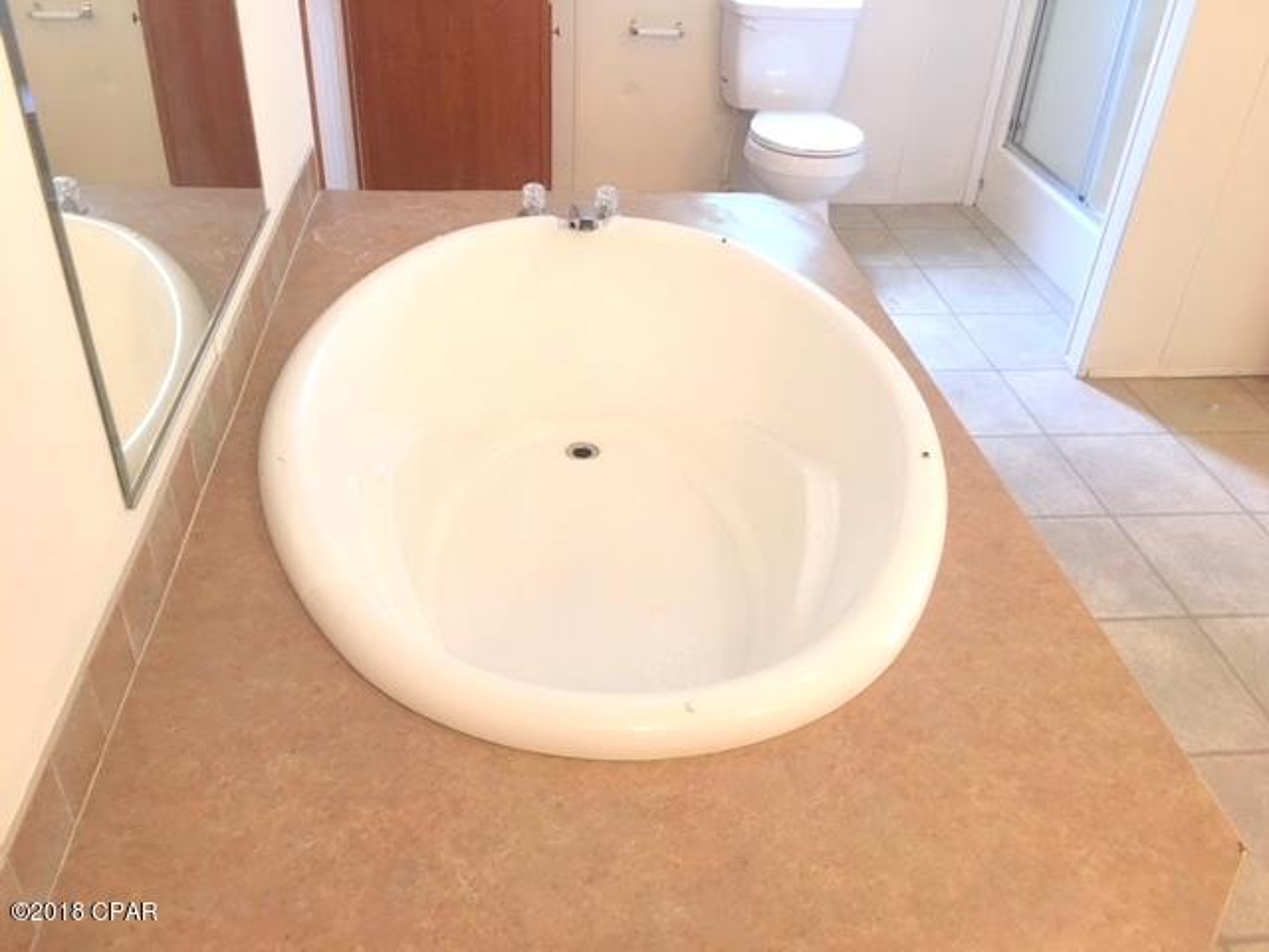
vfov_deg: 48.2
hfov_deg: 61.7
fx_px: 1063
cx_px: 634
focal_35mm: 29
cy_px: 476
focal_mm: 4.15
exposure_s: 1/15
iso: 40
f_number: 2.2
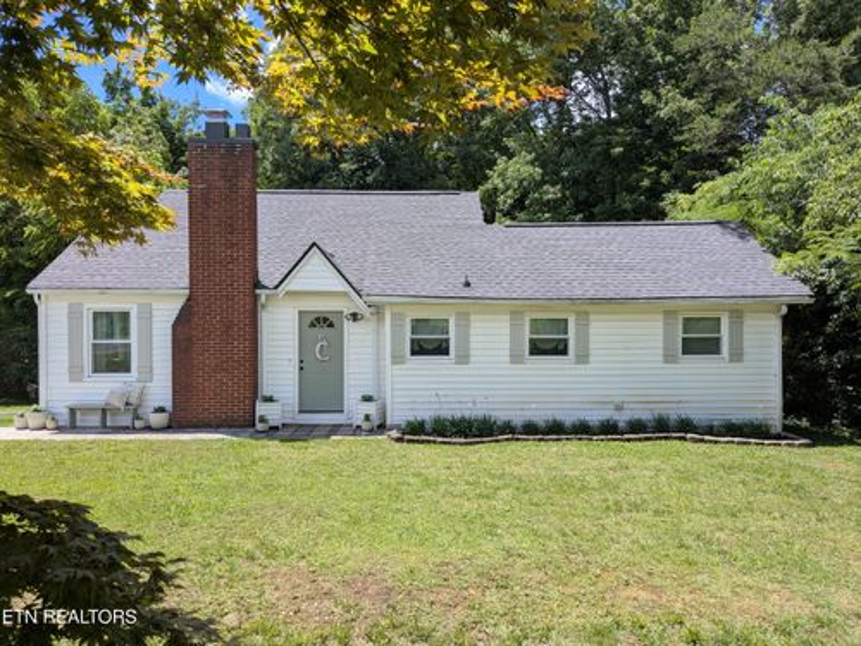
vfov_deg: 56.8
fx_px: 597
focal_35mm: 24
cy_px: 323
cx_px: 430
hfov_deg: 71.6
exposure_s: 1/841
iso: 26
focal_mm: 4.53
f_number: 1.7
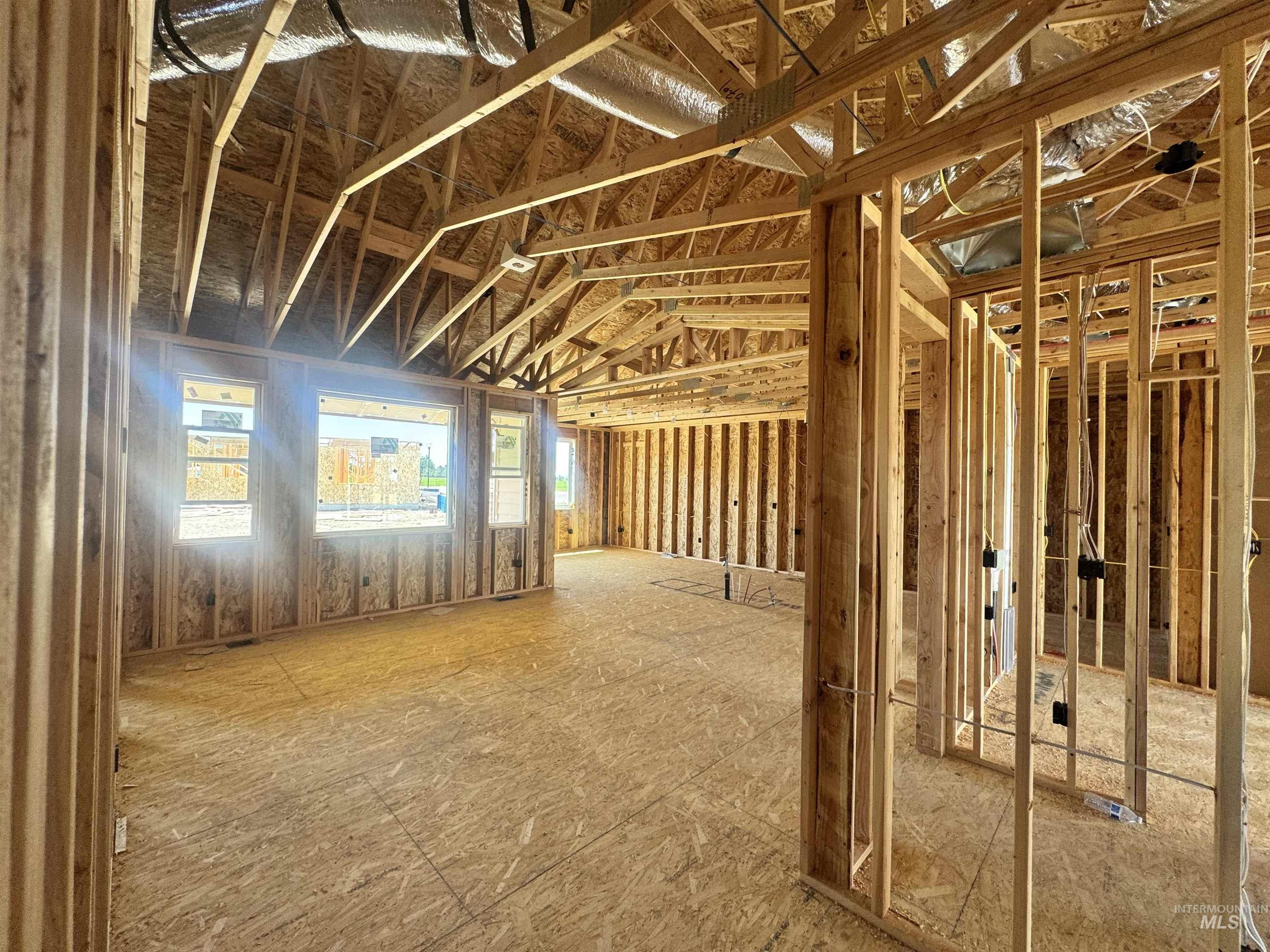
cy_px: 476
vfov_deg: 85.7
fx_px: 514
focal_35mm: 14
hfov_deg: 102.1
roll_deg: -1.5
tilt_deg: +0.0
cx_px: 635
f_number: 2.2
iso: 100
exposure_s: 1/99
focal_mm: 2.22
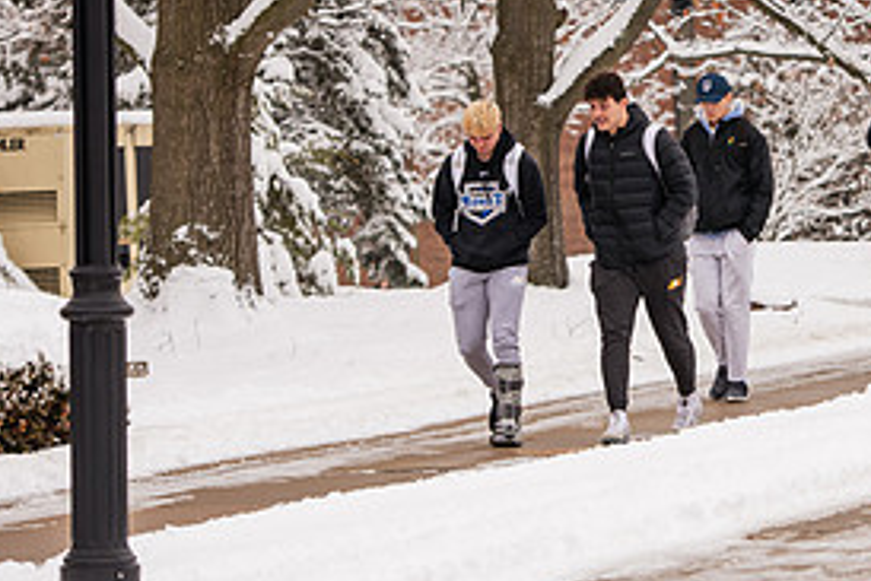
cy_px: 37
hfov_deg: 9.2
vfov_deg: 6.2
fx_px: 5374
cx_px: 722
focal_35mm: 222
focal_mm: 105
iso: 160
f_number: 3.5
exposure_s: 1/500
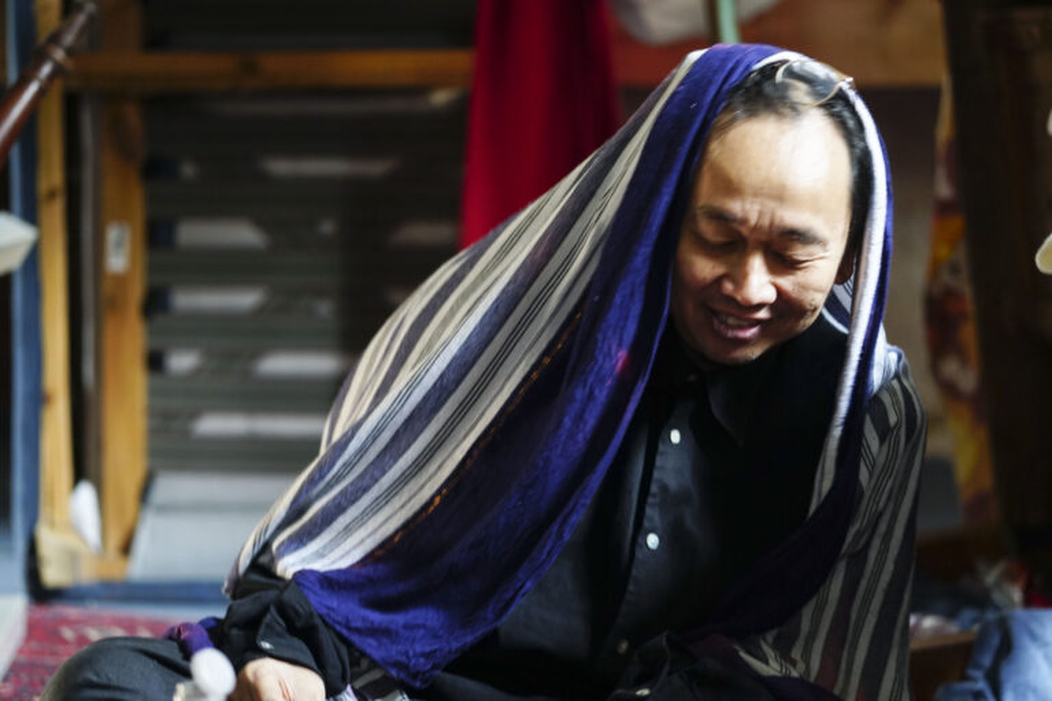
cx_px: 526
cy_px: 350
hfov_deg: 24.2
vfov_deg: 16.3
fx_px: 2454
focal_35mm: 84
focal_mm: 56
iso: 640
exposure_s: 1/125
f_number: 1.4
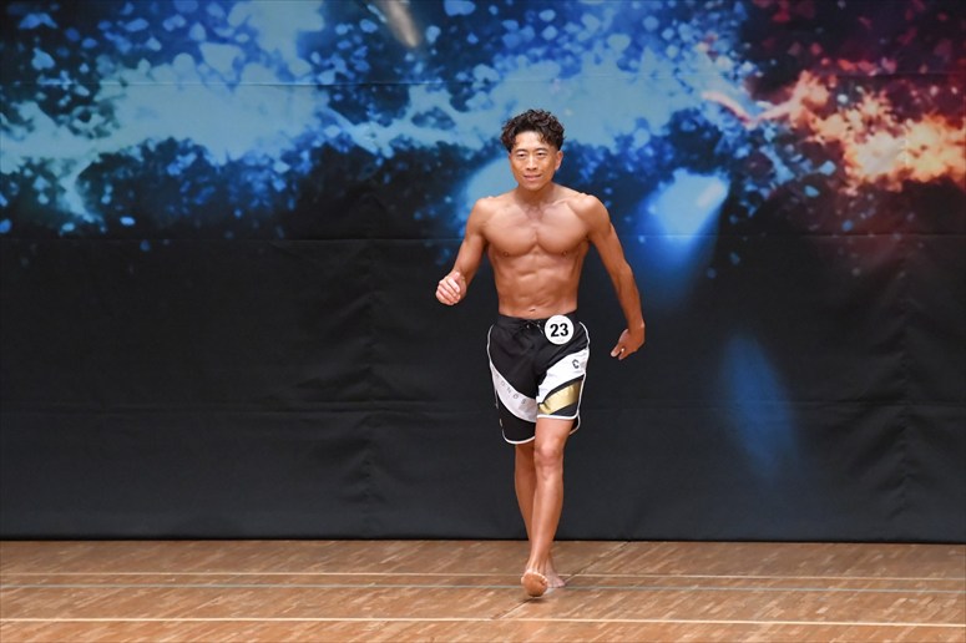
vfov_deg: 4.8
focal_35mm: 285
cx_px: 483
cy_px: 322
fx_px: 7644
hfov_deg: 7.2
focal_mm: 190
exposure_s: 1/400
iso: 8000
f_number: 5.6
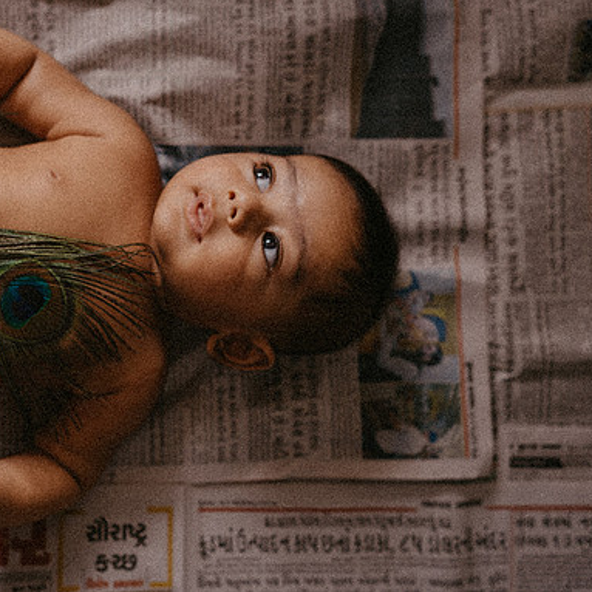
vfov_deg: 37.6
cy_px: 294
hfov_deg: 37.1
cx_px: 195
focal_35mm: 45
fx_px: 871
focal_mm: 35
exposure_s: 1/160
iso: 400
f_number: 2.2
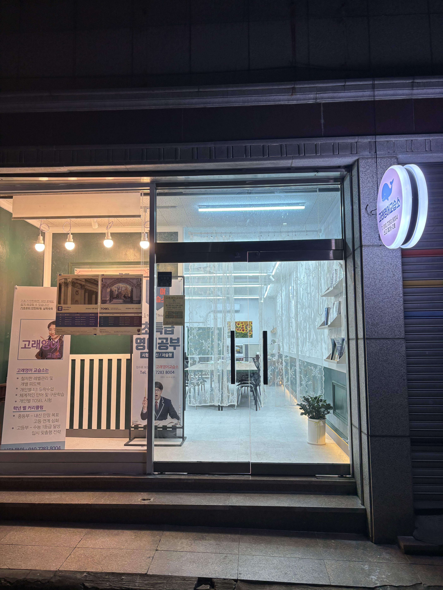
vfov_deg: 67.3
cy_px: 295
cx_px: 222
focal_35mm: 26
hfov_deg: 53.1
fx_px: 444
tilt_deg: +6.1
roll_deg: -0.6
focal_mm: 5.96
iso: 125
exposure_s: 1/120
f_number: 1.6
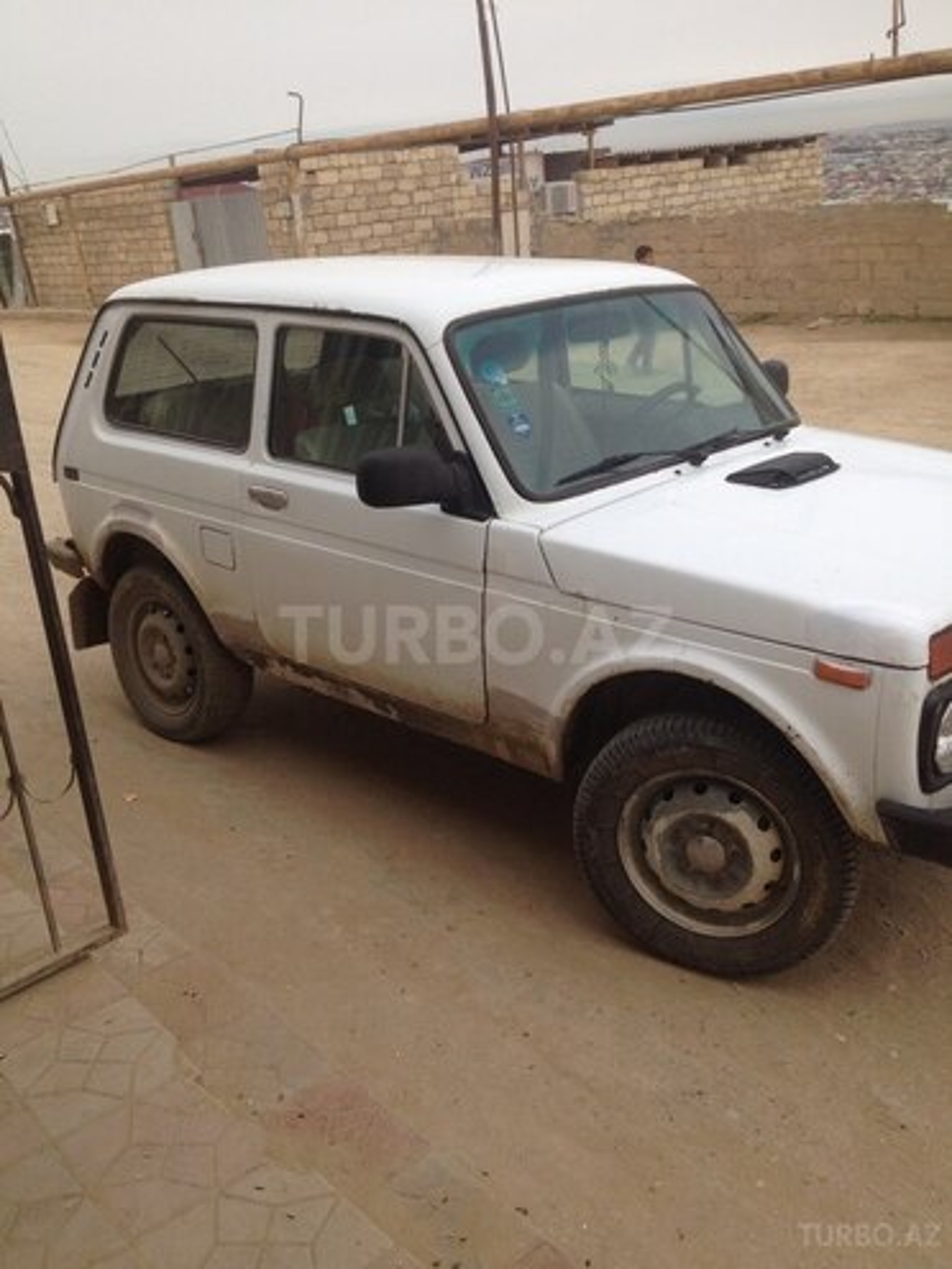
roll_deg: +7.9
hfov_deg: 40.7
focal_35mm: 35
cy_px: 634
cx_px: 476
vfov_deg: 52.6
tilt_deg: -22.5
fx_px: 1283
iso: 50
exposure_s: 1/418
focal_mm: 4.28
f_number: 2.4
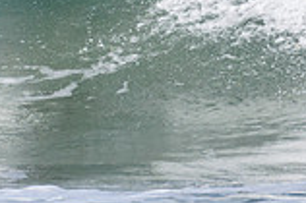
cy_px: -49
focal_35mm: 2760
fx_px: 23435
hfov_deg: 0.7
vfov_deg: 0.5
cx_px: 74
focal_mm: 500
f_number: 5.6
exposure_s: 1/4000
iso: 560
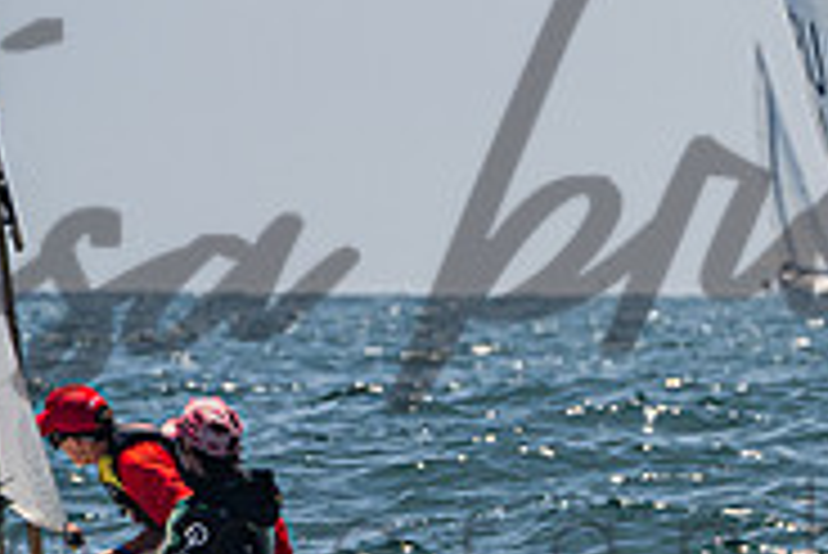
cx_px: 1219
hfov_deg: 1.9
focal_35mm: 1107
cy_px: 488
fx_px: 25480
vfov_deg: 1.2
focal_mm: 260
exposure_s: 1/1600
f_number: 8
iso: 250
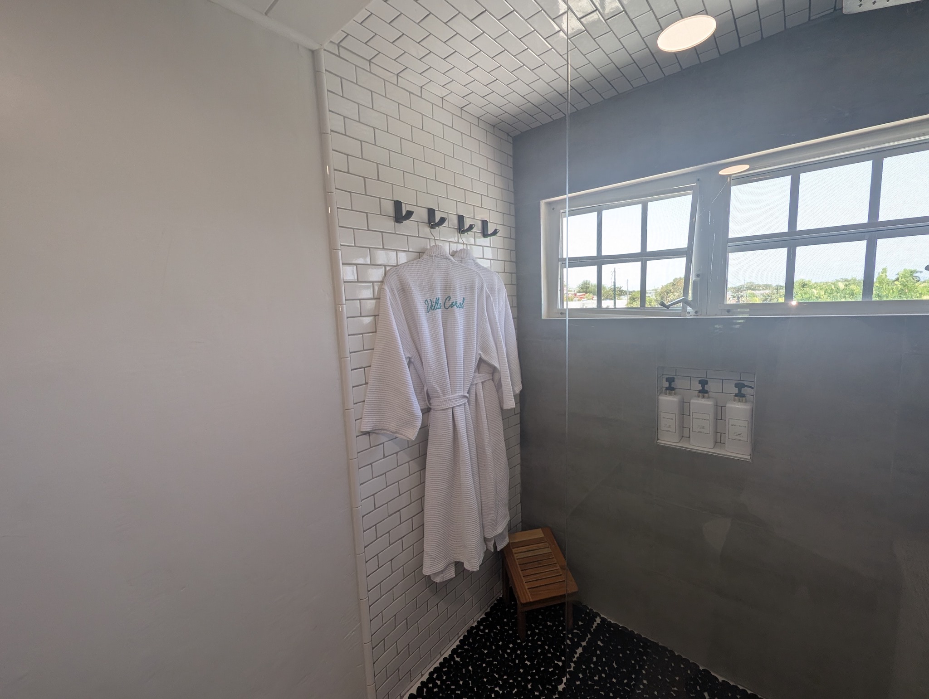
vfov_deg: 90.1
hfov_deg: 106.1
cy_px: 350
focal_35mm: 13
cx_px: 464
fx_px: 349
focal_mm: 1.95
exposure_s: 1/120
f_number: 2.2
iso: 48
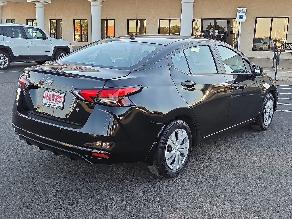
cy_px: 110
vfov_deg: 36.0
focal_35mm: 40
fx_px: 337
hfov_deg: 46.8
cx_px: 146
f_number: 1.8
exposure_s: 1/196
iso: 25
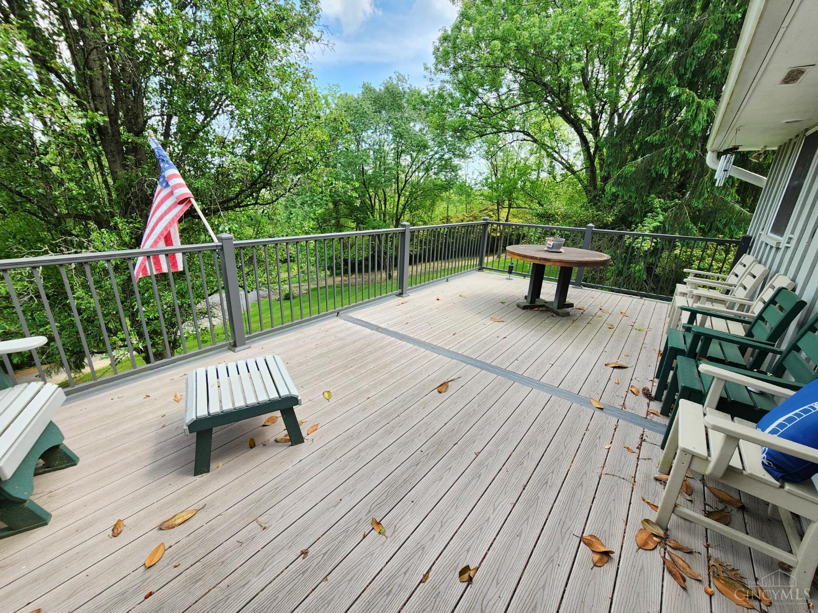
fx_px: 307
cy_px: 306
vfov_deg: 89.9
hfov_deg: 106.2
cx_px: 409
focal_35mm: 13
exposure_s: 1/271
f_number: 2.2
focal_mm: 2.2
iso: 50
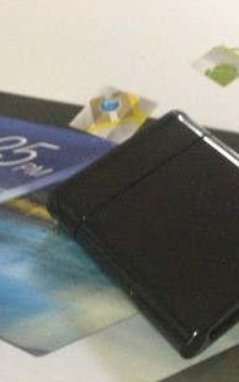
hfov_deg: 21.2
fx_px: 636
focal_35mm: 61
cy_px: 221
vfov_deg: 33.4
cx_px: 161
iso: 800
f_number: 2.4
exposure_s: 1/17
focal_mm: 4.28
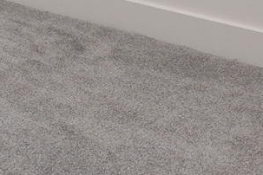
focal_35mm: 115
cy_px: -289
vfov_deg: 9.9
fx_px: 840
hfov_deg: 14.7
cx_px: -261
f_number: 8
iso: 100
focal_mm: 17
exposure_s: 1/5
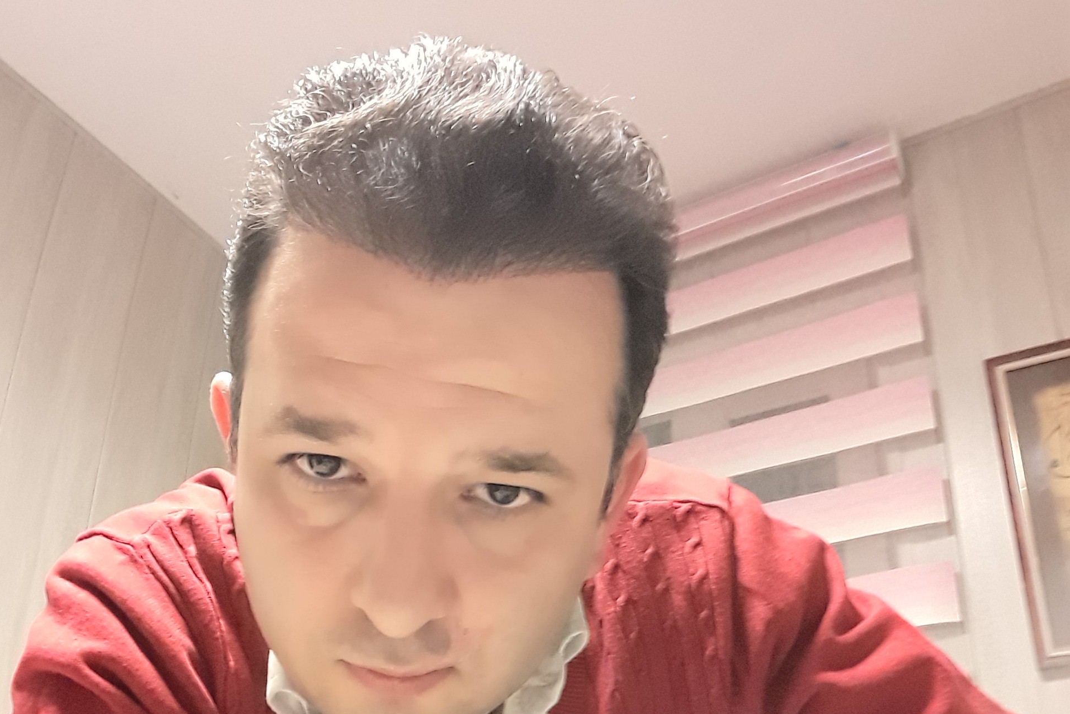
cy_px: 601
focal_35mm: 32
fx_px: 951
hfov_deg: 58.7
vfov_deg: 39.0
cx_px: 534
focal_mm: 1.92
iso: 100
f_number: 2.2
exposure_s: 1/17
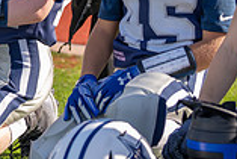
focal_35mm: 310
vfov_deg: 4.4
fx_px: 2043
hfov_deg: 6.6
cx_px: 68
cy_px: -92
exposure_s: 1/800
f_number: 2.8
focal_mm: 84
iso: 100
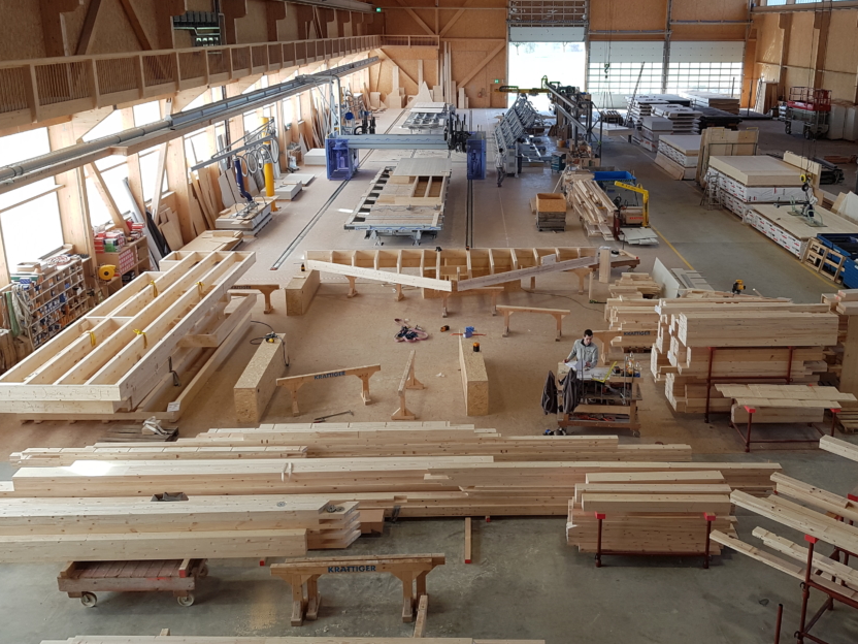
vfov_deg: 43.9
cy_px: 252
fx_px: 793
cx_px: 484
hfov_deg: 56.6
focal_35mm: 32
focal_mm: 4.2
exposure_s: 1/118
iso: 50
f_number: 1.7
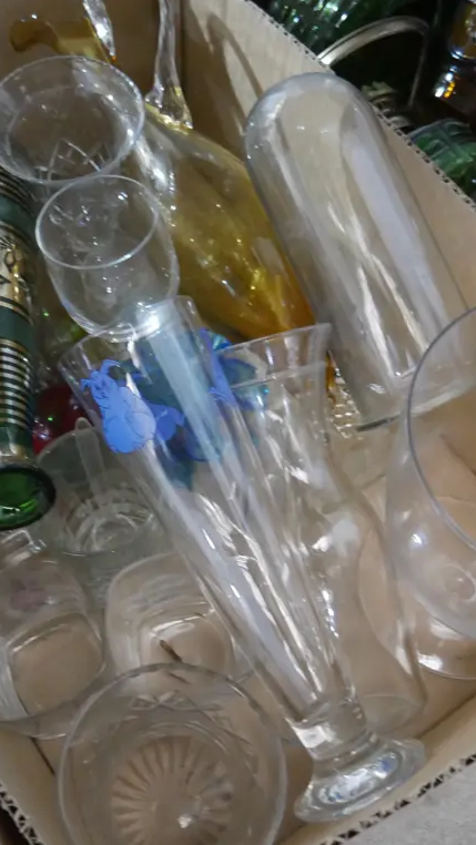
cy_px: 423
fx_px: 919
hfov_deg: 29.0
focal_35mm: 41
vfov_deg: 49.4
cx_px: 207
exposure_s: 1/50
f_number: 3.5
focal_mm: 14
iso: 3200
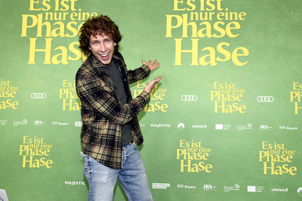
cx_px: 155
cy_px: 103
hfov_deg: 57.2
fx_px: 277
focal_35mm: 33
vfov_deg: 39.9
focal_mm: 32
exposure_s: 1/125
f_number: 6.3
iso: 500
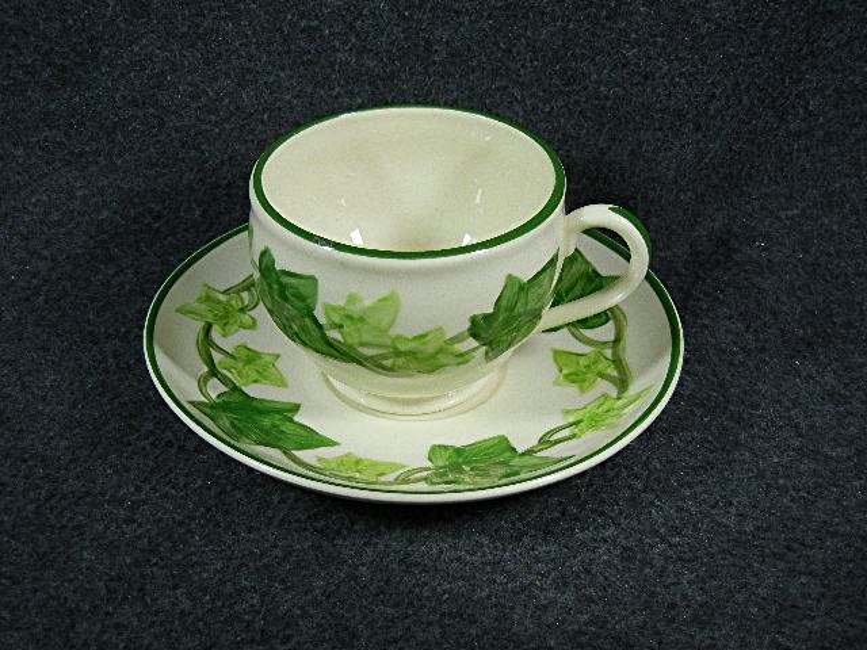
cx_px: 434
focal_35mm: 59
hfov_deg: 32.7
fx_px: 1478
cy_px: 325
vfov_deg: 24.8
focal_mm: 10.6
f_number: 4
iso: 400
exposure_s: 1/46.8
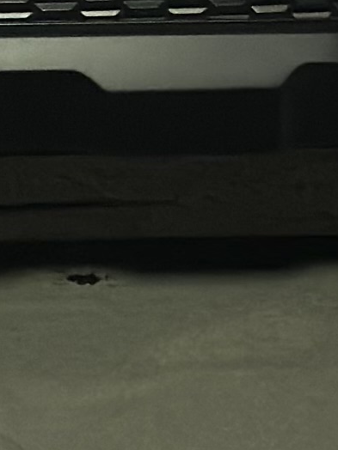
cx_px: -125
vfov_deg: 5.2
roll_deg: -1.1
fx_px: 4804
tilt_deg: -4.2
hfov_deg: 4.0
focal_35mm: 369
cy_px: -731
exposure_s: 1/311
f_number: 1.78
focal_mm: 6.86
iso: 80
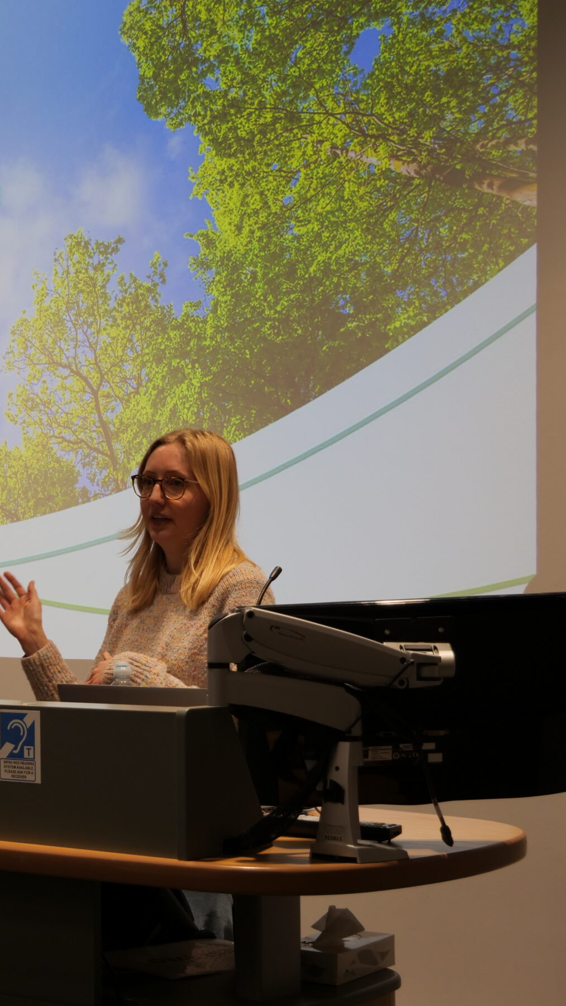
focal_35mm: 68
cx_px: 45
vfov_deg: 31.0
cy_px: 494
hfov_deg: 17.4
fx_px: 1815
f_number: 4.2
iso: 200
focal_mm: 22
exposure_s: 1/60
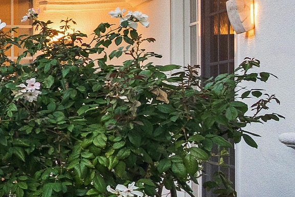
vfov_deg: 12.4
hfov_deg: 11.0
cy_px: 121
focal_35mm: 110
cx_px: -614
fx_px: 901
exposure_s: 1/8
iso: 500
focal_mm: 14
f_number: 10
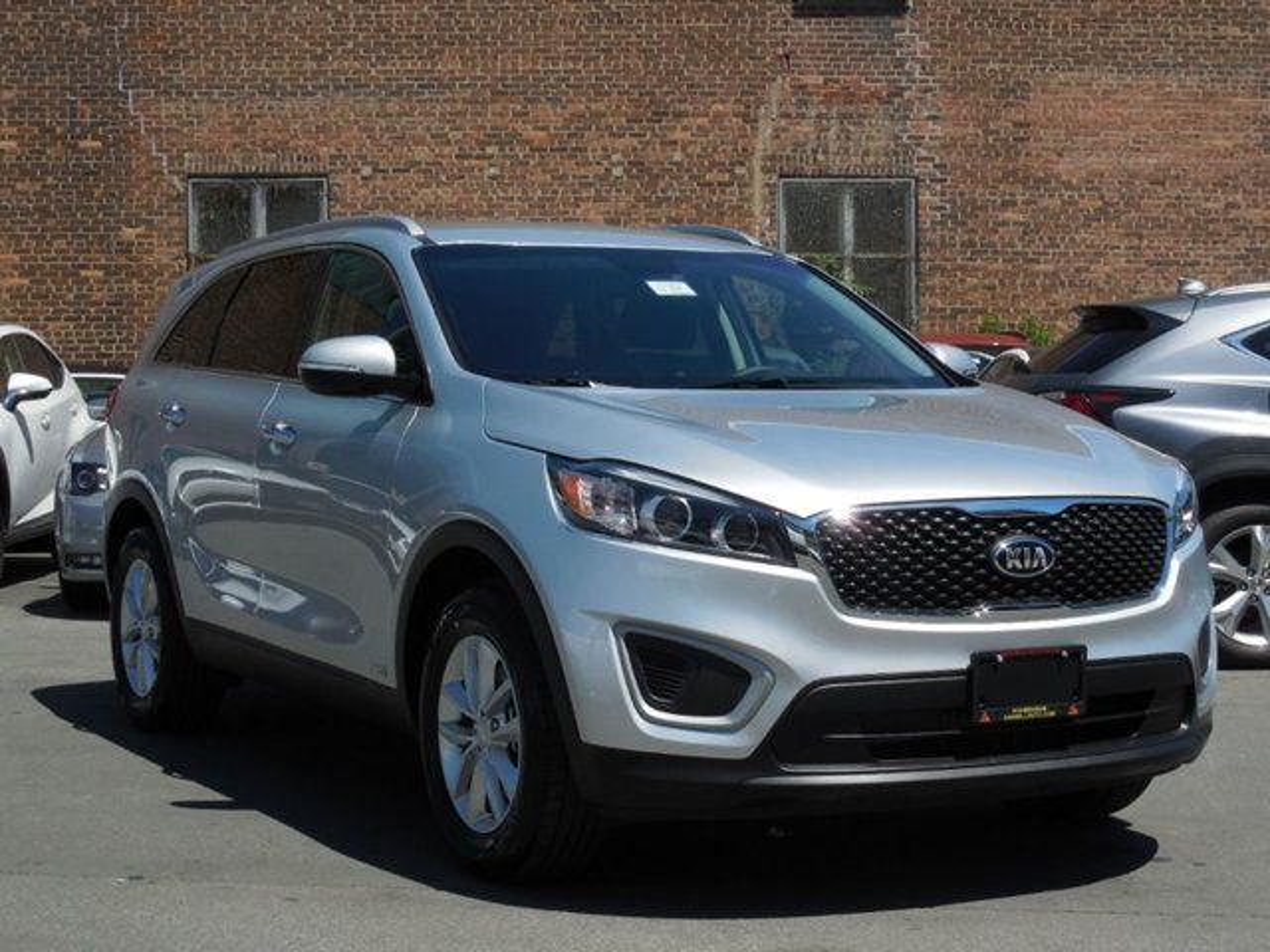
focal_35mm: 61
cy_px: 476
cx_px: 635
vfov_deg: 24.0
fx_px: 2238
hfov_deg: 31.7
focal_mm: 11
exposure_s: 1/1000
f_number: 4.3
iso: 125
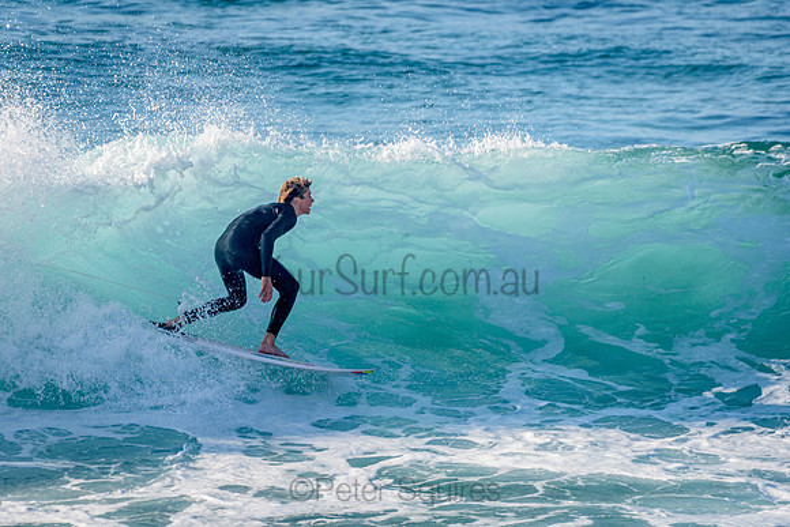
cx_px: 308
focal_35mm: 611
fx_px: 13413
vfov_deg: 2.3
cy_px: 320
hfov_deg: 3.4
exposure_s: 1/2000
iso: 250
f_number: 5.6
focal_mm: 500
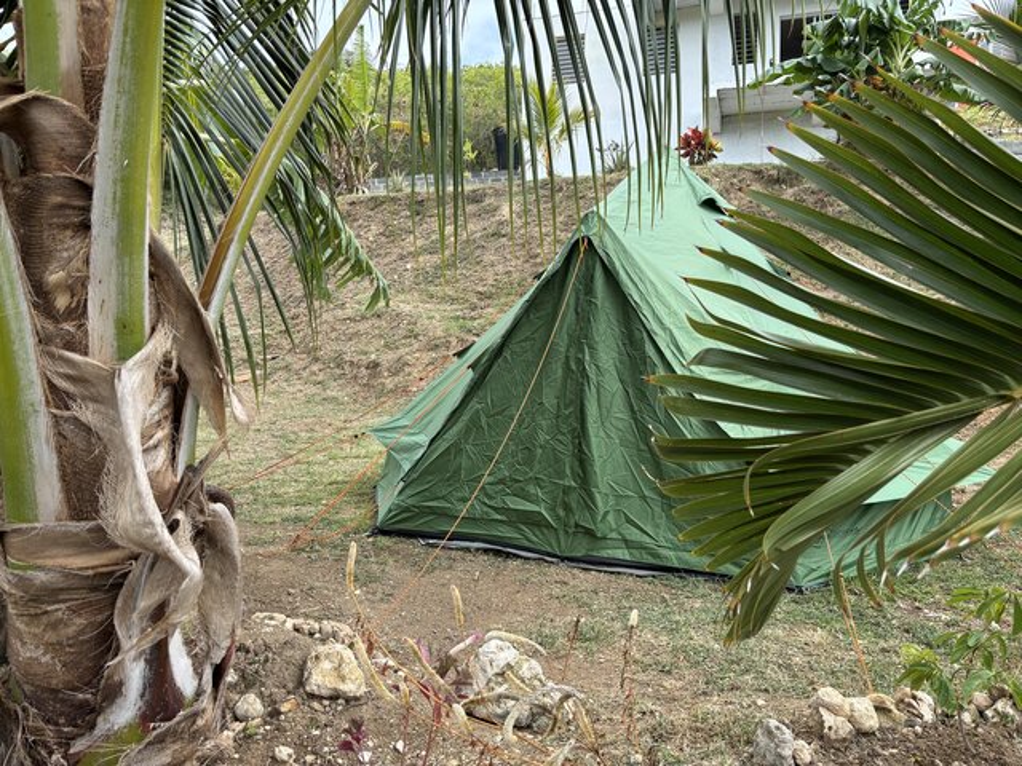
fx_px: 768
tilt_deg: -0.4
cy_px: 383
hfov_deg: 67.3
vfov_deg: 53.1
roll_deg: +0.3
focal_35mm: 26
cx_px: 511
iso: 50
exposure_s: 1/763
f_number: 1.6
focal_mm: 5.96
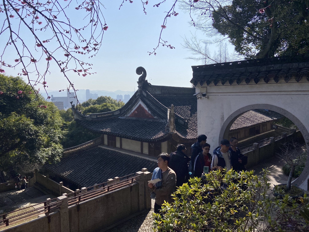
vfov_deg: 53.1
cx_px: 154
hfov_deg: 67.3
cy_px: 116
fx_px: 232
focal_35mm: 26
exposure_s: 1/4608
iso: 32
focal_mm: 4.25
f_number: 1.8
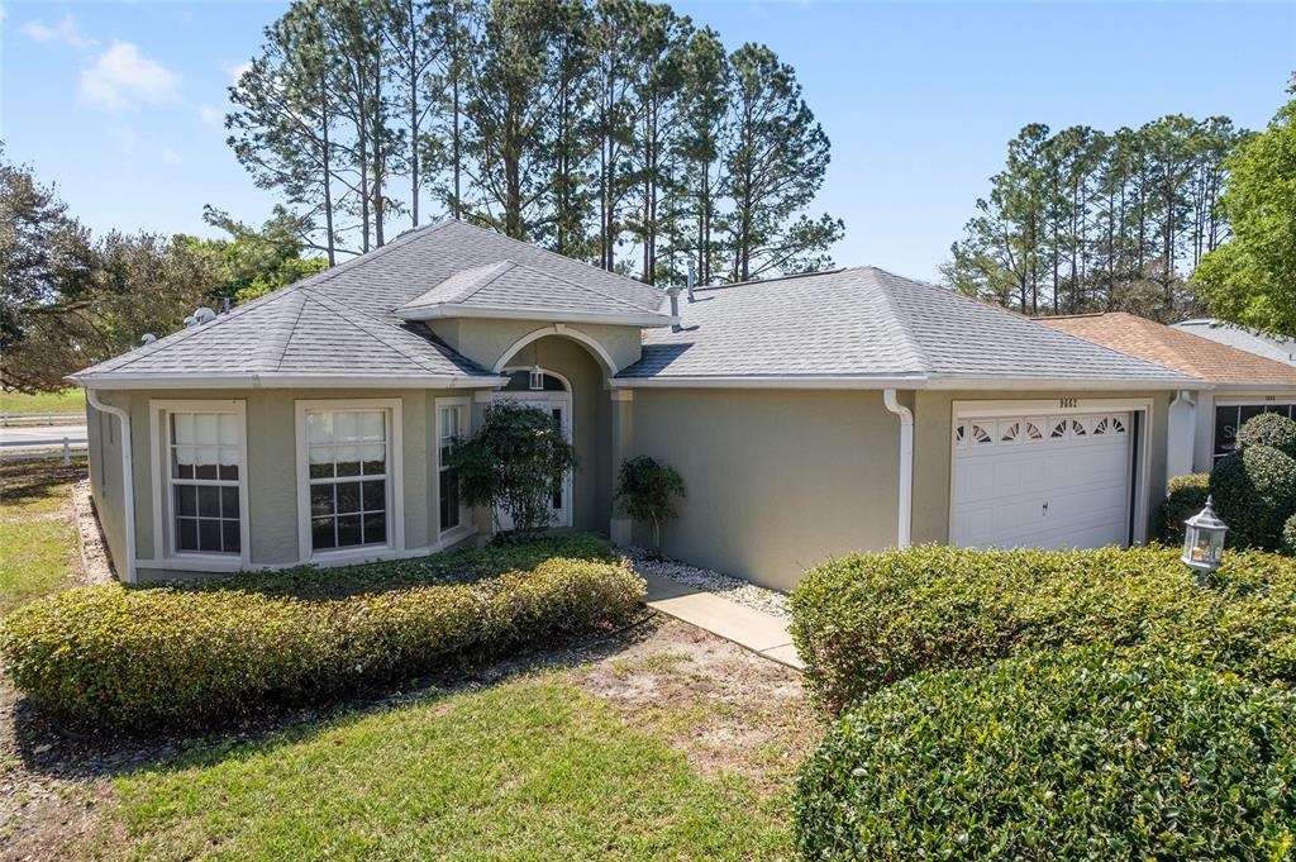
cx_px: 648
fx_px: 791
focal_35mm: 22
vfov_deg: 57.1
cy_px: 431
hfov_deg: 78.6
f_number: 2.8
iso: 140
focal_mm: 8.38
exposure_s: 1/1250
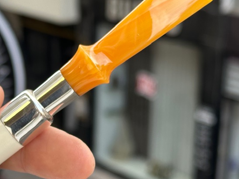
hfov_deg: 17.4
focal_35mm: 112
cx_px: 35
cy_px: 131
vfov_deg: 13.2
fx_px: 773
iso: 64
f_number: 1.78
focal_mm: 6.86
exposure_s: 1/263
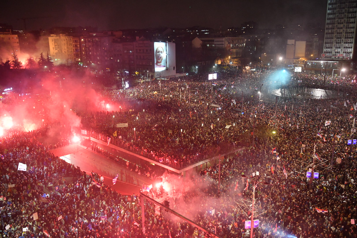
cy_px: 119
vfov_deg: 41.1
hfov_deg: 58.7
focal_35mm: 32
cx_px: 178
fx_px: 317
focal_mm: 32
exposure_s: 1/100
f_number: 3.2
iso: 4000
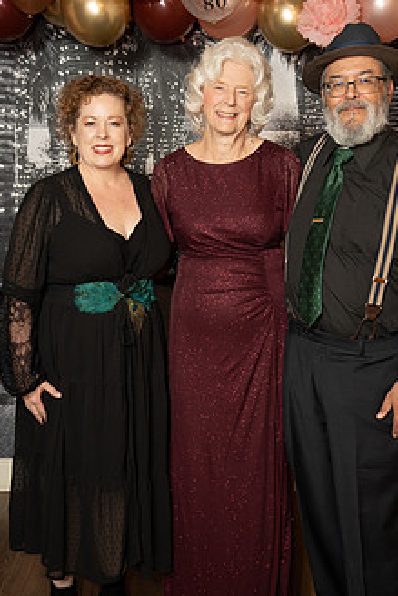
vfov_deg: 35.0
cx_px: 222
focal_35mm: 57
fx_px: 944
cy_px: 318
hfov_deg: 23.8
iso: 1000
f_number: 2.8
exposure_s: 1/160
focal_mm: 41.6
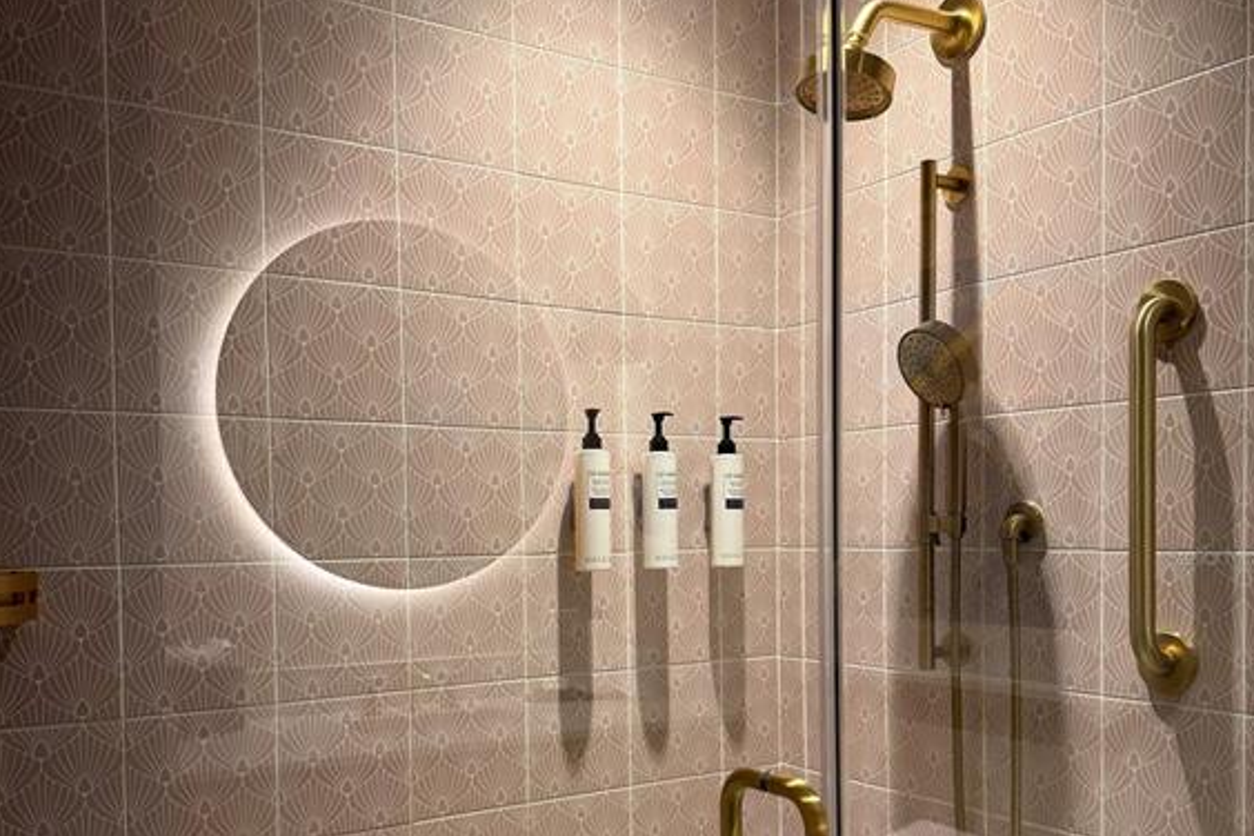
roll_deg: +0.6
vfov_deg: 38.5
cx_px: 627
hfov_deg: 55.8
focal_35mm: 34
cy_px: 556
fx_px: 1184
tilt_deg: -1.3
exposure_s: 1/120
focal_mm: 6.76
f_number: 1.78
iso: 200
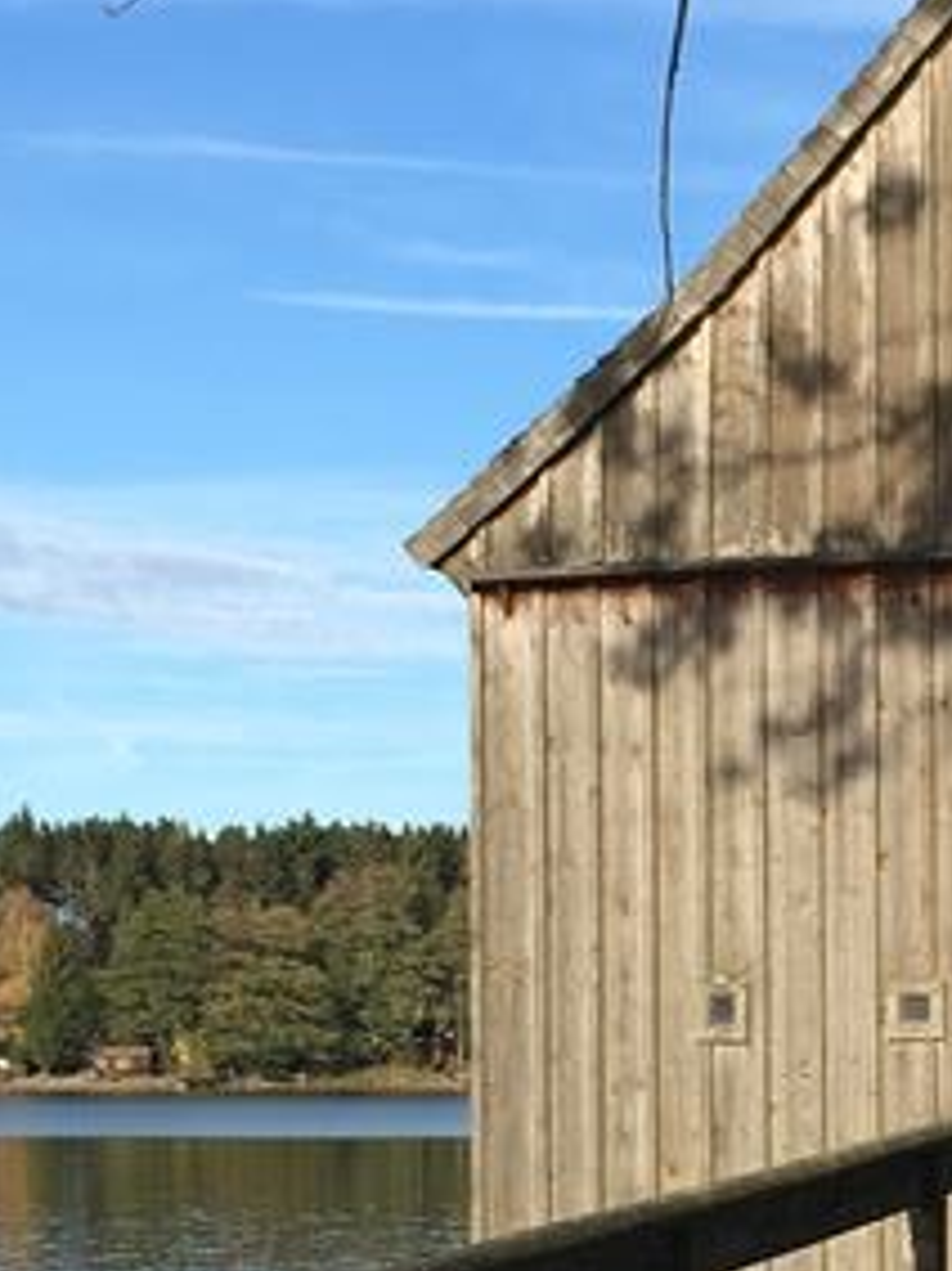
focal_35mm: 105
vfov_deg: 18.6
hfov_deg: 13.9
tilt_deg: +1.2
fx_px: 3853
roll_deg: +0.1
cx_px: 961
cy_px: 952
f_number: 2.2
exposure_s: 1/1083
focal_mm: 4.15
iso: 25
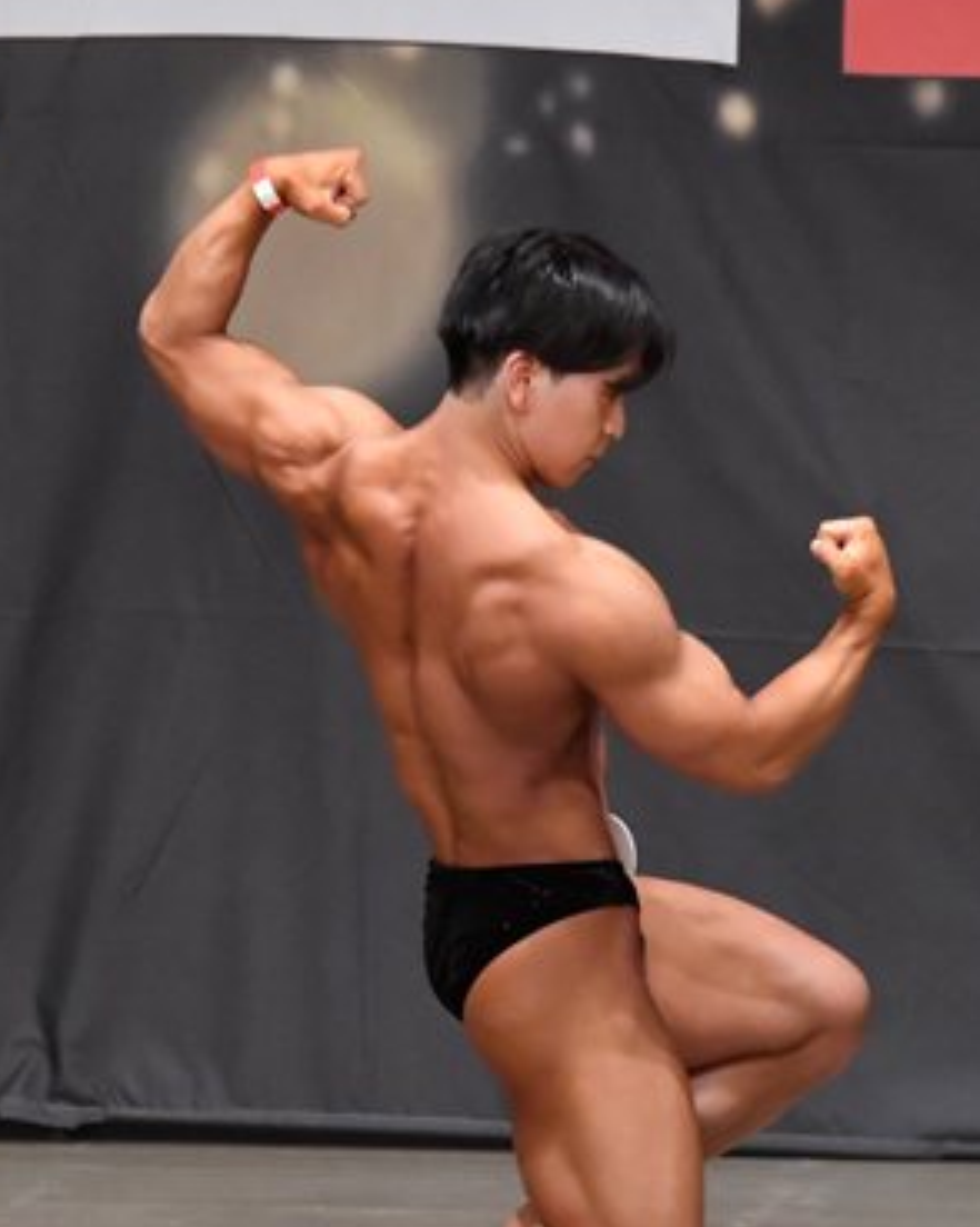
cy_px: 814
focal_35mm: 445
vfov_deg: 4.3
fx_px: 16147
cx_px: 342
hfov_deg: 3.5
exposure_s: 1/400
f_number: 5.6
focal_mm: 150
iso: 6400
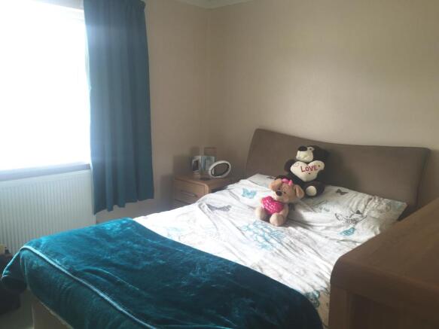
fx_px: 368
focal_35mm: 29
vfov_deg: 48.2
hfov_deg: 61.7
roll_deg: -2.8
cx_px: 220
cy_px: 164
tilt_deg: -10.5
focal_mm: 4.15
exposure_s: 1/50
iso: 32
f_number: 2.2
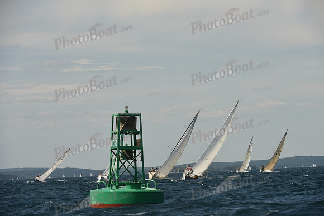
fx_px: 1890
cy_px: 108
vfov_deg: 6.5
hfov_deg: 9.8
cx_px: 162
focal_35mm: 210
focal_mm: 210
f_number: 7.1
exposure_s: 1/1000
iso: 250
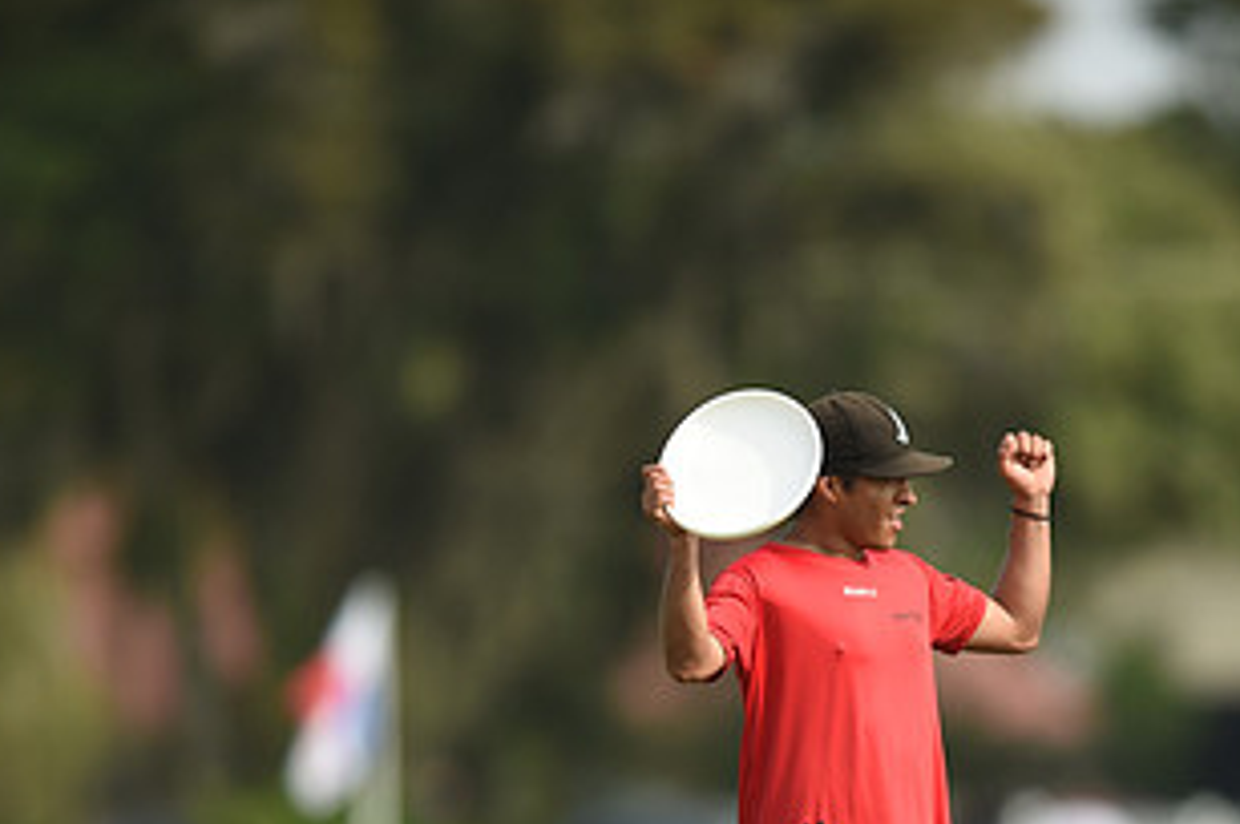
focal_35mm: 756
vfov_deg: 1.8
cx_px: 820
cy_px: 771
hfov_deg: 2.7
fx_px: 26012
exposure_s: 1/2000
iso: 160
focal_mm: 400
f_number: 2.8
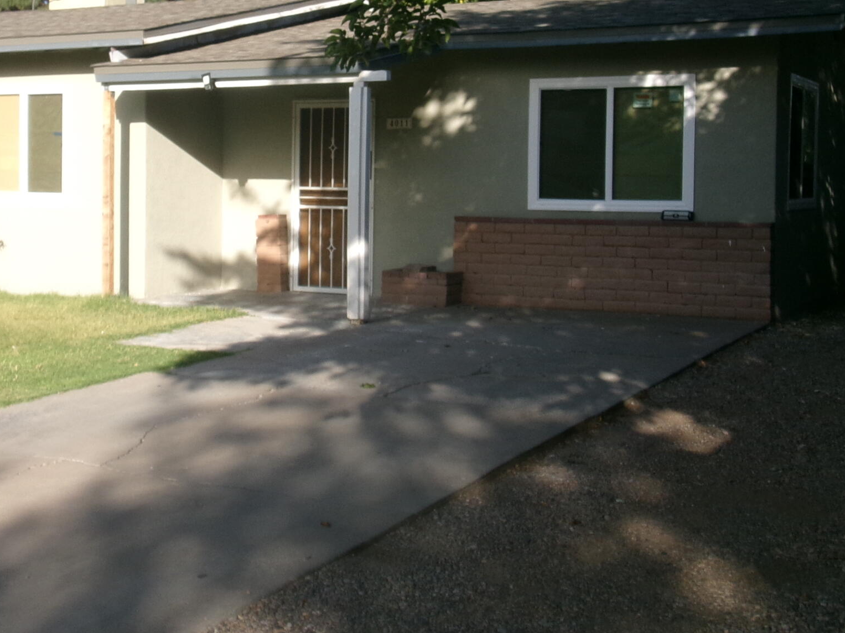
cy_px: 219
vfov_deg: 26.4
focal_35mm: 55
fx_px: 1342
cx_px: 248
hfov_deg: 34.4
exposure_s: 1/75
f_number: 10.8
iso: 100
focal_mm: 5.1
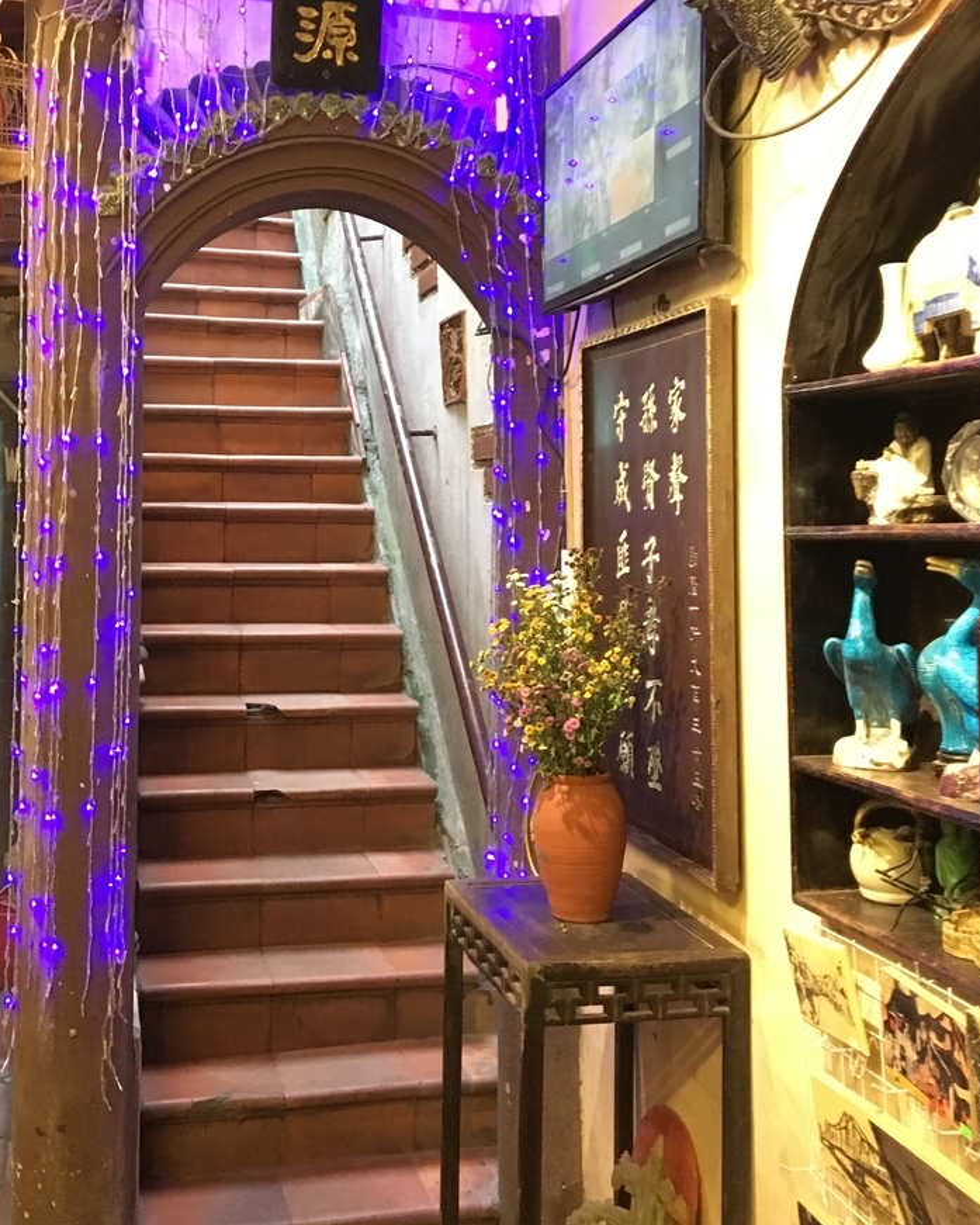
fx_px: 1414
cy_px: 518
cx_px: 374
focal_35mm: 39
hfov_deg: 38.0
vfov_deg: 46.7
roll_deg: -0.8
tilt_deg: +0.5
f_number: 2.2
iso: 400
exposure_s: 1/17
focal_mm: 4.15
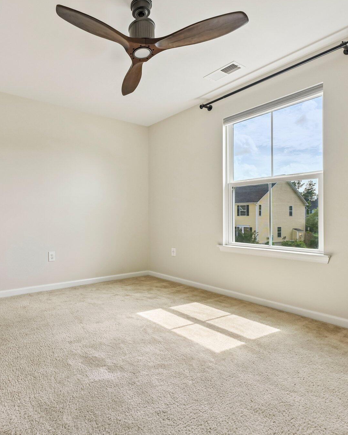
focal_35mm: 20
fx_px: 257
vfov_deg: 80.4
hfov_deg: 65.6
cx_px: 106
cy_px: 219
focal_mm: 14
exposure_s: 1/80
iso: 100
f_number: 8
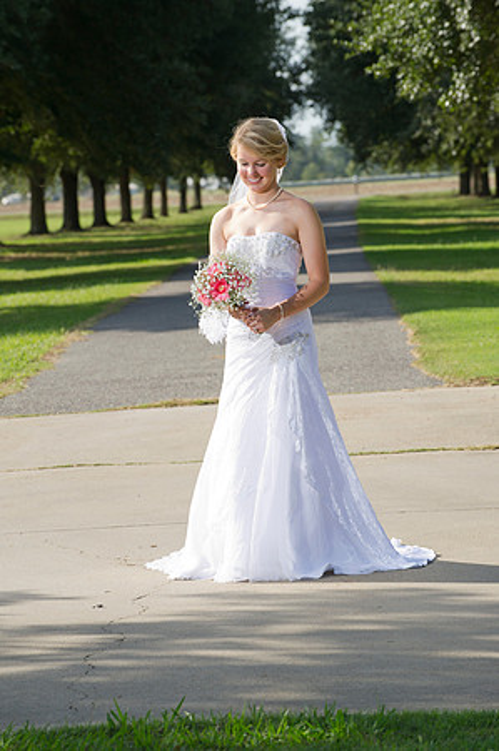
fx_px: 3542
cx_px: 250
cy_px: 376
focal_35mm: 170
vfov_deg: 12.1
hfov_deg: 8.1
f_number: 7.1
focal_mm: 170
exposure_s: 1/250
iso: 250
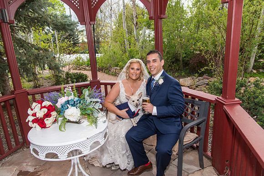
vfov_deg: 53.2
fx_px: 176
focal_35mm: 24
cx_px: 132
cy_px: 88
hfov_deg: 73.7
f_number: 5
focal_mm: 24
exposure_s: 1/250
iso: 400
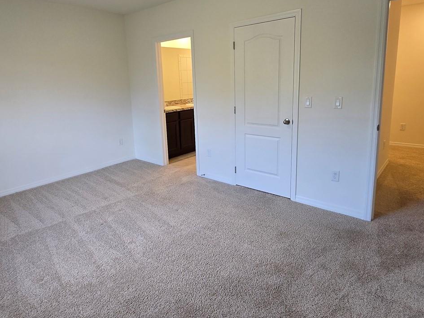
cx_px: 194
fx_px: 270
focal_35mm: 22
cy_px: 130
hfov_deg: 76.2
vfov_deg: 60.7
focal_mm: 1.7
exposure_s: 1/60
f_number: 2.2
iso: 160
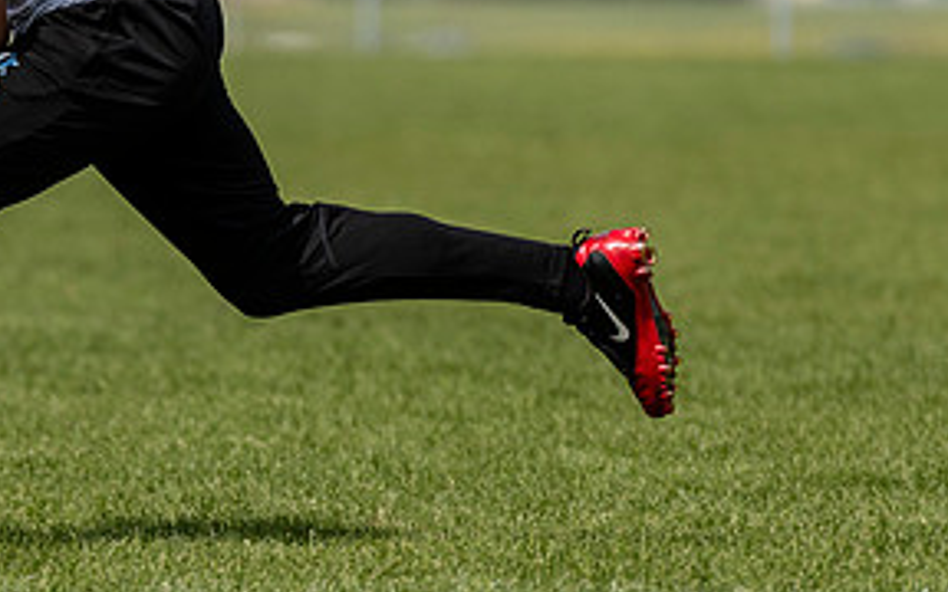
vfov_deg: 1.9
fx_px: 17698
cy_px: 268
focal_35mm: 685
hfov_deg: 3.1
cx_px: 66
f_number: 4
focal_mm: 200
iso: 200
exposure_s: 1/2500
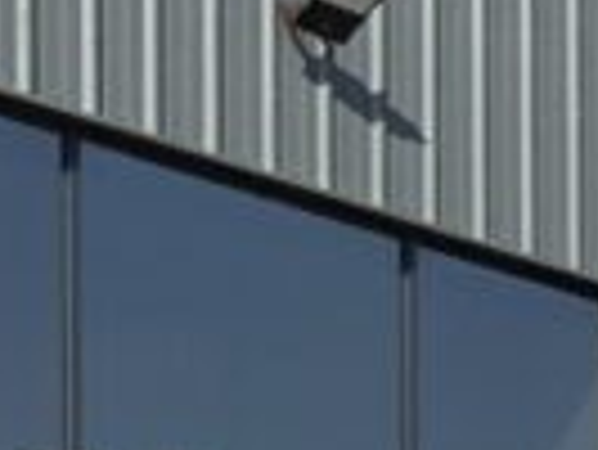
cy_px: 1269
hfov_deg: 7.8
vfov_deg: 6.2
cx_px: 1740
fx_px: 3856
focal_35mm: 223
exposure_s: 1/2320
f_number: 1.8
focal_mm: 3
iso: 16
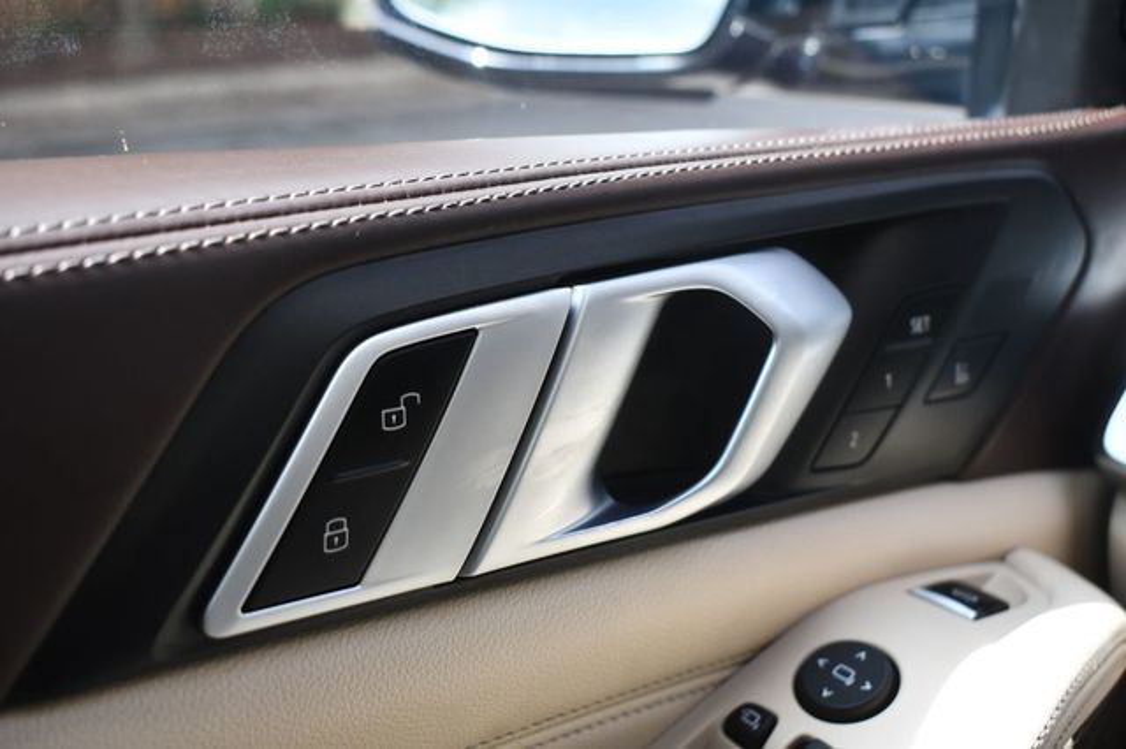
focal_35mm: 46
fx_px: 1438
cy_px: 374
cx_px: 563
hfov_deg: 42.8
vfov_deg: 29.2
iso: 400
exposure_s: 1/250
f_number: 5.6
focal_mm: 31
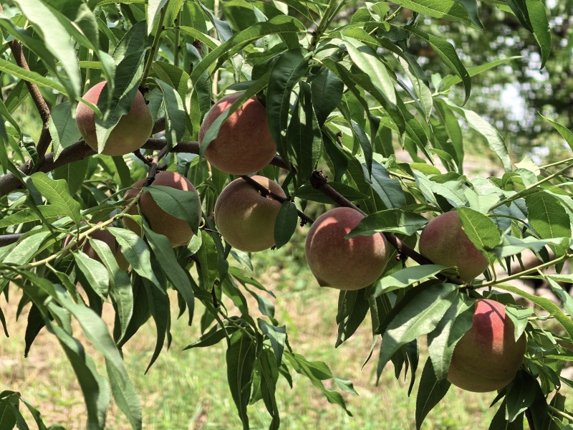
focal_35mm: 95
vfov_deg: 15.6
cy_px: 215
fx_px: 1573
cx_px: 286
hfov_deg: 20.7
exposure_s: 1/766
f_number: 2.1
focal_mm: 15
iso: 50
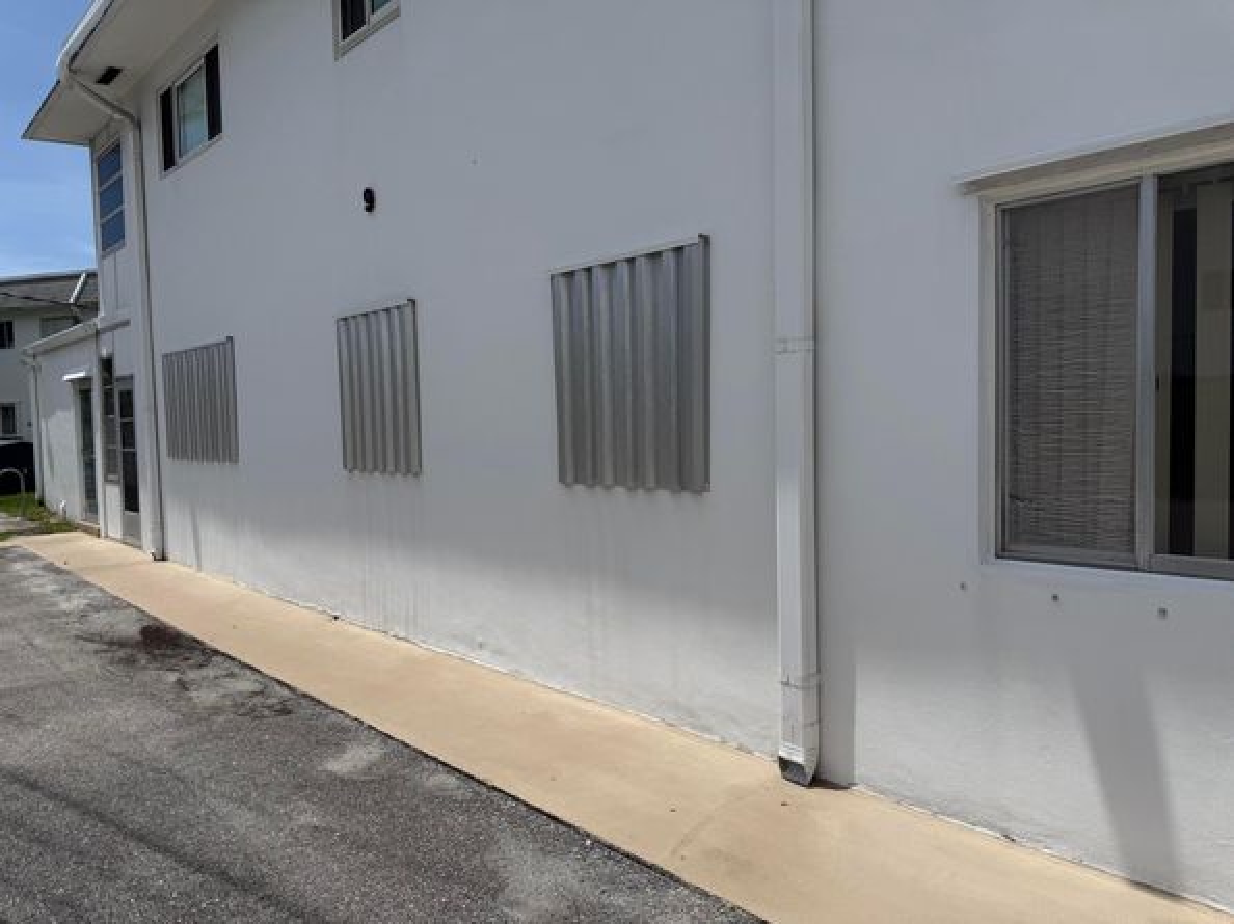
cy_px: 462
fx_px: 855
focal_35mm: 24
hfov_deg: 71.6
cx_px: 617
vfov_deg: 56.8
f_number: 1.78
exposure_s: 1/11905
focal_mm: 6.76
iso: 80
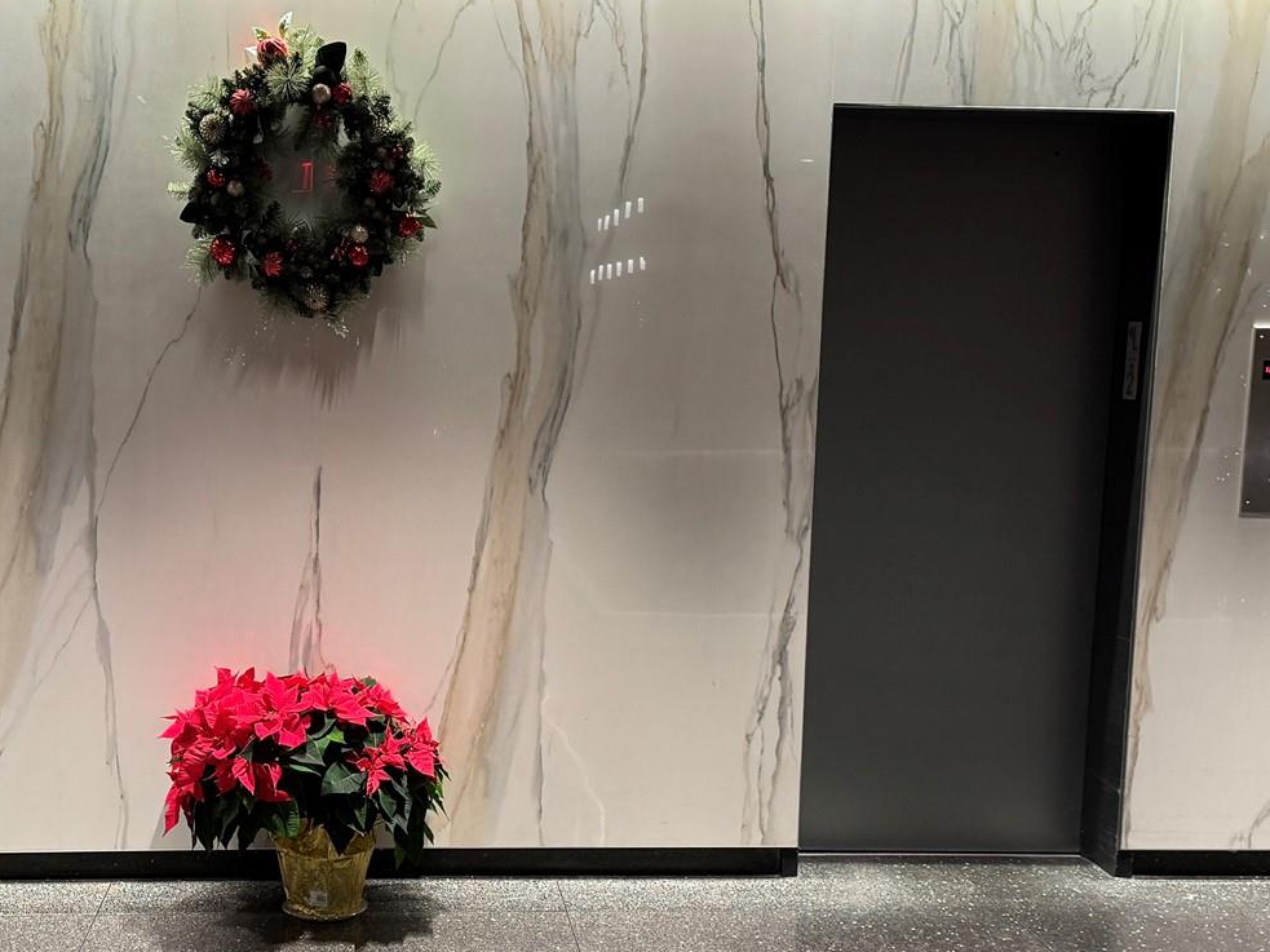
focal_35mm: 50
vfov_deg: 29.0
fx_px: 1834
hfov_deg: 38.1
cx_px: 526
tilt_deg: -9.7
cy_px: 590
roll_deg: -1.2
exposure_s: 1/60
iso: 250
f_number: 1.78
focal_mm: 6.76
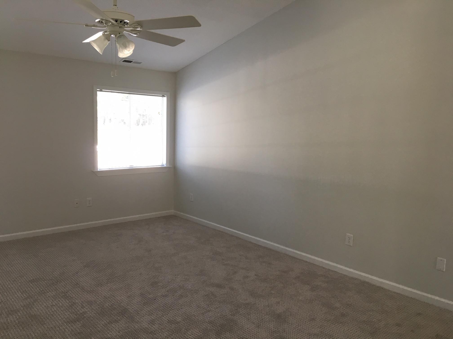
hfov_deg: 61.7
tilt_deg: -5.8
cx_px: 226
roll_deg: -1.9
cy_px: 170
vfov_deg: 48.2
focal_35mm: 29
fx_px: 380
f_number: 2.2
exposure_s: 1/30
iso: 64
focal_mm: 4.15
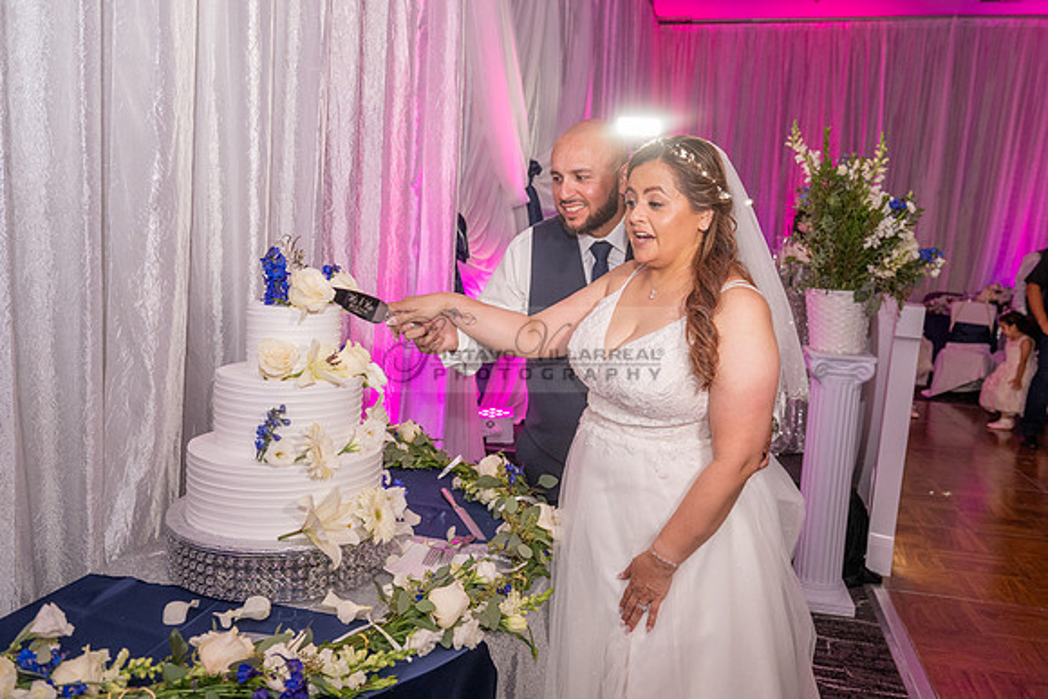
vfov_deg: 45.0
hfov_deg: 63.6
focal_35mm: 29
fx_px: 844
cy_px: 350
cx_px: 524
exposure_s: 1/200
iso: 1600
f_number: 4.5
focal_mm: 29
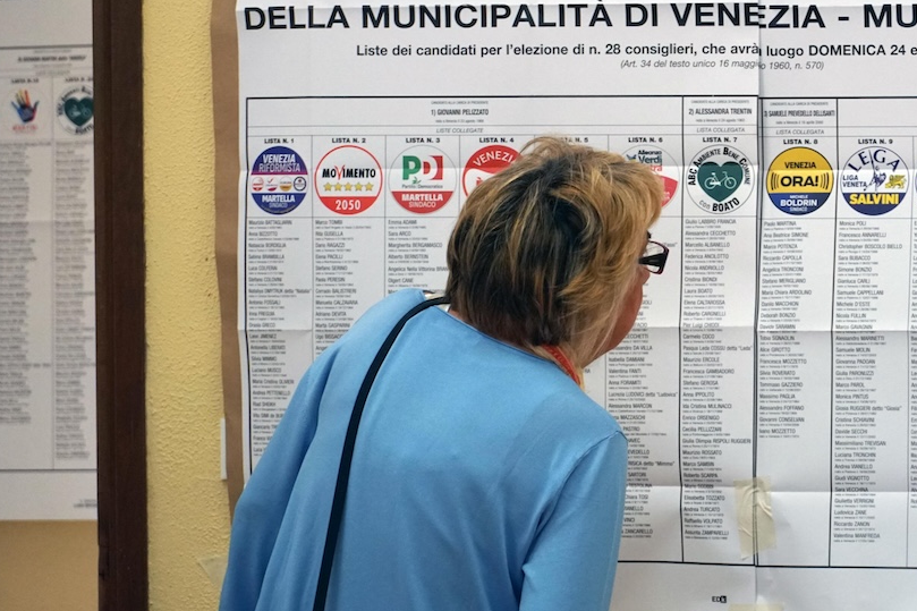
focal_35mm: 274
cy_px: 229
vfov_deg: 5.0
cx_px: 670
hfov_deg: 7.5
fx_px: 6971
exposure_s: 1/125
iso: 1250
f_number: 5.6
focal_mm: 123
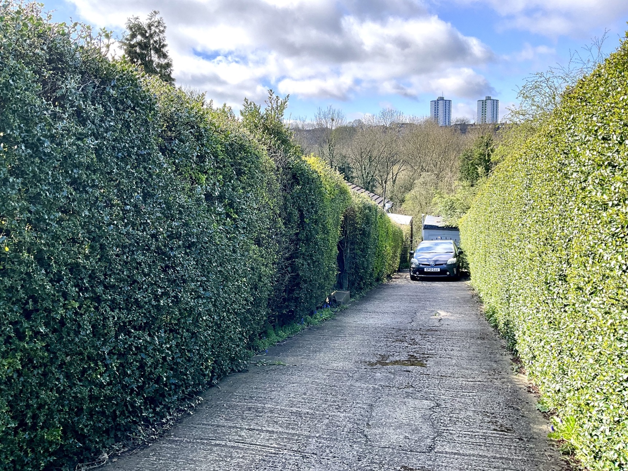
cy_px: 236
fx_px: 526
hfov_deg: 61.7
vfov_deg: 48.2
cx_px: 314
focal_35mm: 29
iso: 25
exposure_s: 1/657
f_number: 1.8
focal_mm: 3
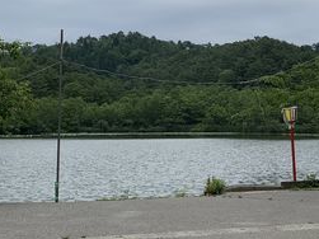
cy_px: 74
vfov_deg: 17.7
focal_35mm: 83
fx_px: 765
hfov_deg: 23.3
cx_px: 240
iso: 25
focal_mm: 4.25
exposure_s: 1/529
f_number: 1.8
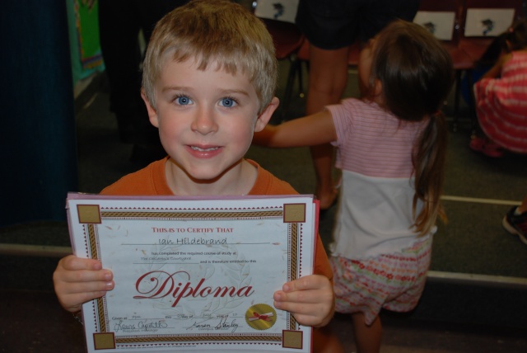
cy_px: 176
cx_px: 264
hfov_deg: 42.3
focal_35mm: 46
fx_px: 681
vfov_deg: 29.0
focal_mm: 31
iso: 200
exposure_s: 1/60
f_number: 4.2
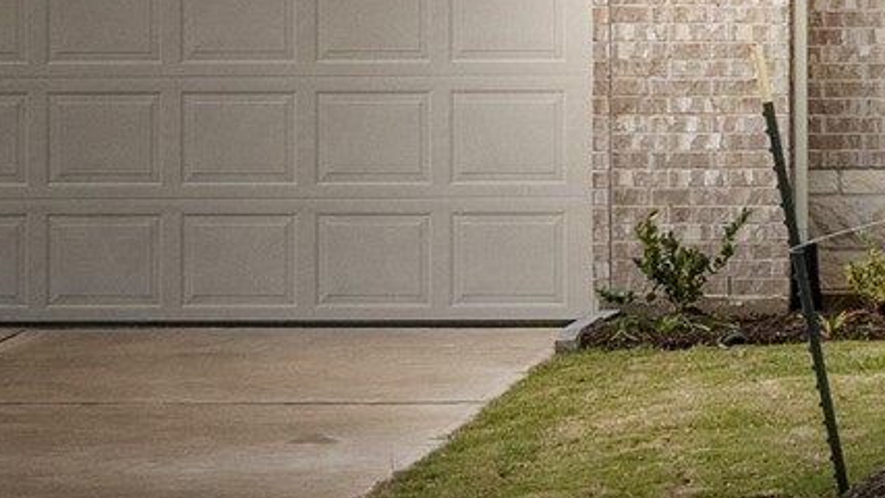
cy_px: -347
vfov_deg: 5.7
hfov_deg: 10.2
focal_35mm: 208
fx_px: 4880
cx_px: 1076
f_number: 8
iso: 400
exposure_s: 1/800
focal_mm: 26
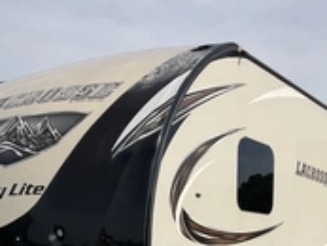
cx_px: 180
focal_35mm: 67
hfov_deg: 28.9
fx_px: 633
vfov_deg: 21.0
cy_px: 263
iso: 25
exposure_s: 1/2667
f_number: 1.8
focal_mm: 3
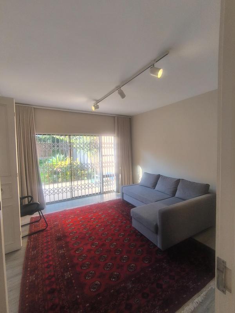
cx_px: 118
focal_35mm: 16
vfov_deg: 94.5
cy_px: 156
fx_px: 145
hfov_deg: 78.1
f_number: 2.2
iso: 80
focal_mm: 1.65
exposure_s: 1/50
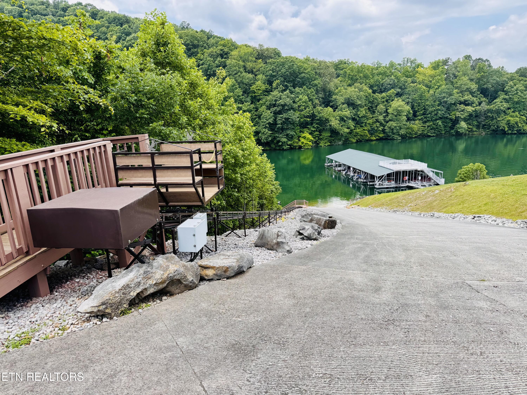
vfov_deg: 56.8
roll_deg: +1.7
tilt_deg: -13.9
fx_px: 365
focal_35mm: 24
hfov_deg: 71.6
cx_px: 264
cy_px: 198
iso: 80
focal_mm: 6.76
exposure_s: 1/1524
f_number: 1.78
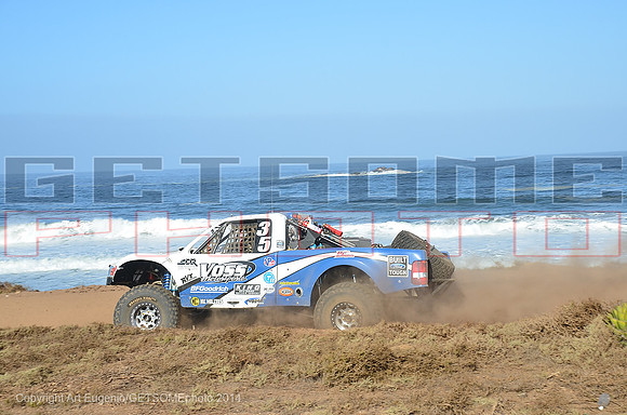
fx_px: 991
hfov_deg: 35.1
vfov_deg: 23.7
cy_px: 208
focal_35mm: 57
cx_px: 314
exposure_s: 1/500
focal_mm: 38
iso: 200
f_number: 7.1
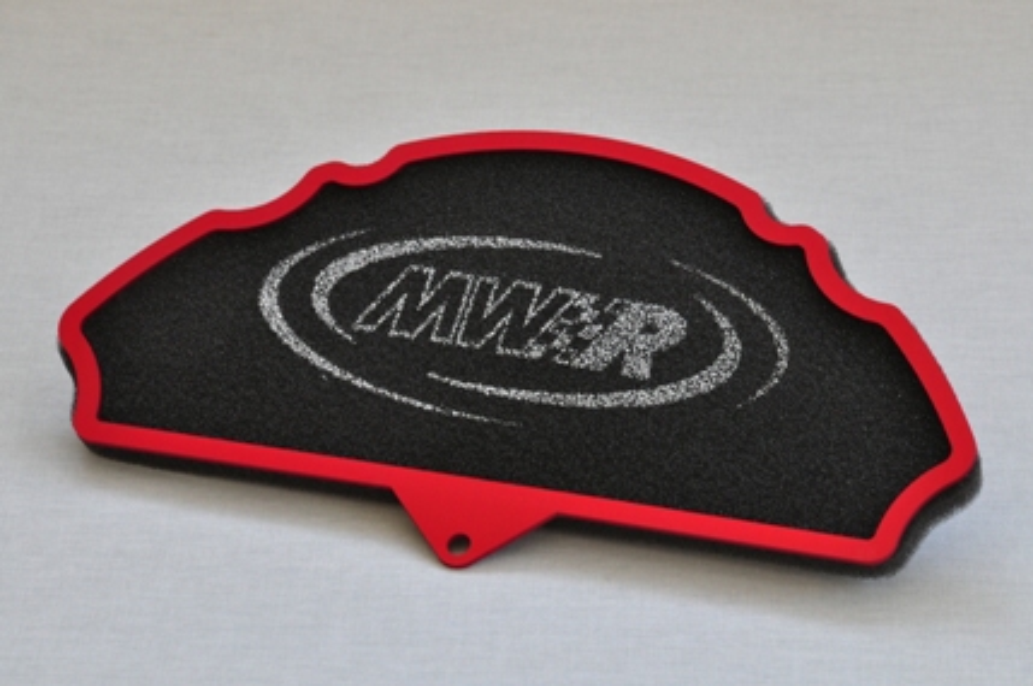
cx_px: 516
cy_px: 343
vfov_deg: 5.4
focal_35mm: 255
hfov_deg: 8.1
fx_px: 7309
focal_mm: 170
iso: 800
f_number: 20
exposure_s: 1/10
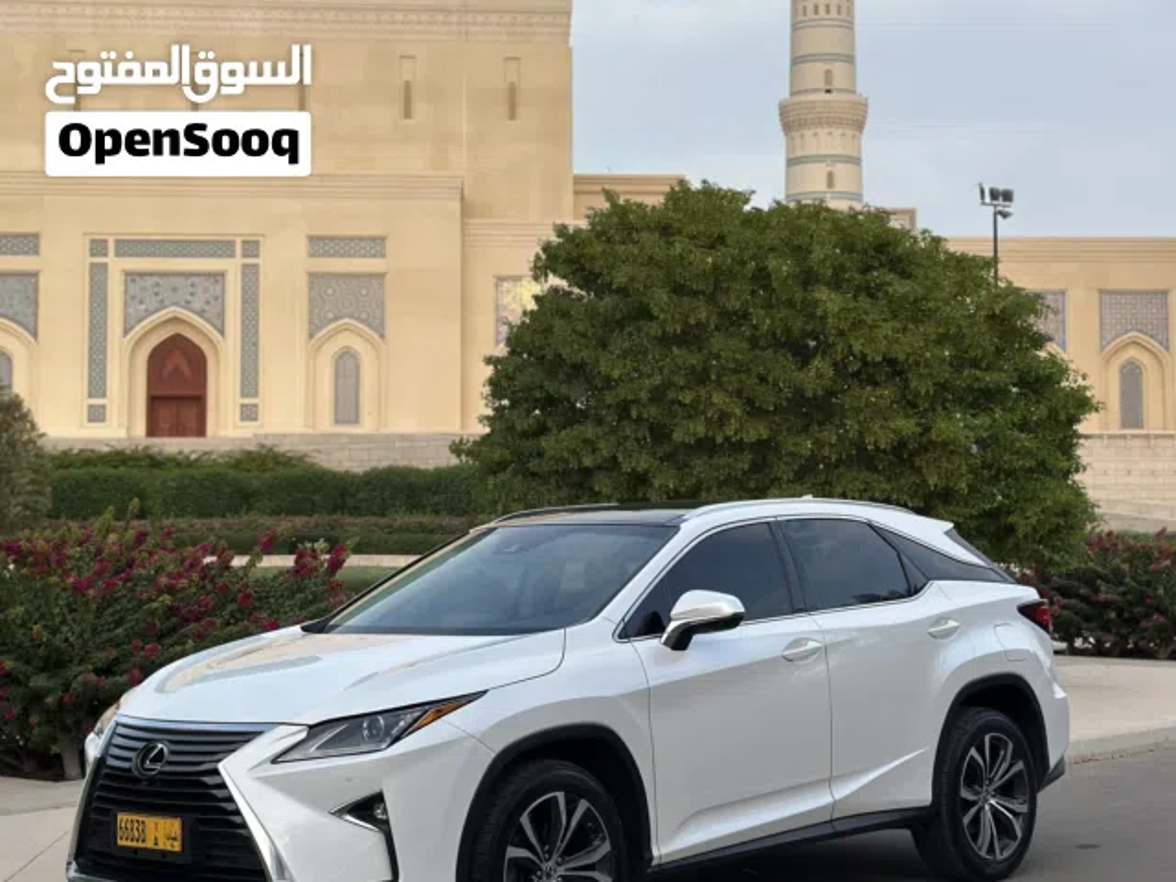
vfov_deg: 30.3
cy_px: 441
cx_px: 588
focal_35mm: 48
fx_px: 1631
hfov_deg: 39.7
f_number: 1.78
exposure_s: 1/1120
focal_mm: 6.86
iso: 80
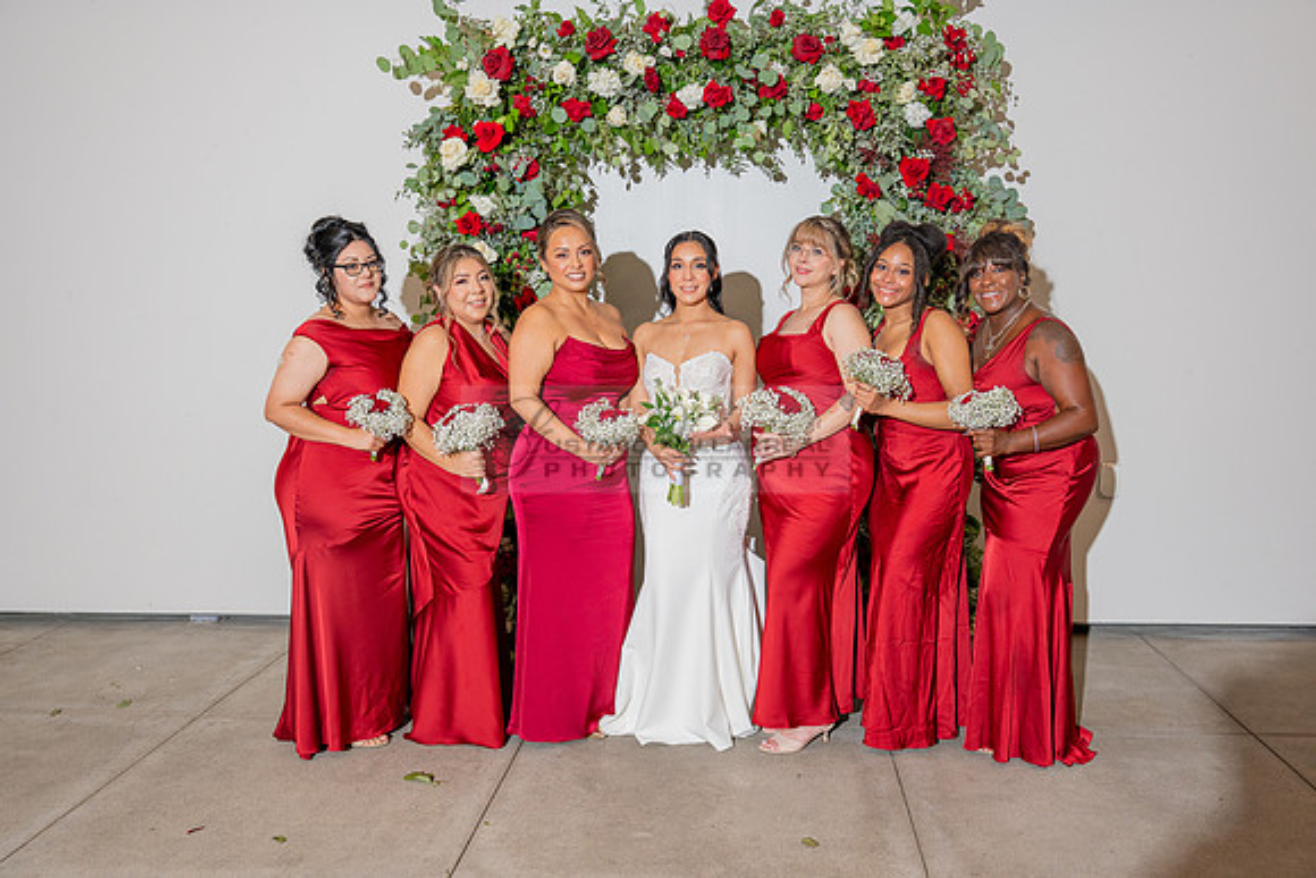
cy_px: 439
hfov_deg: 58.7
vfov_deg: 41.1
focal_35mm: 32
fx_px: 1170
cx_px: 658
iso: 800
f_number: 4
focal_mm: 32
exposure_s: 1/200
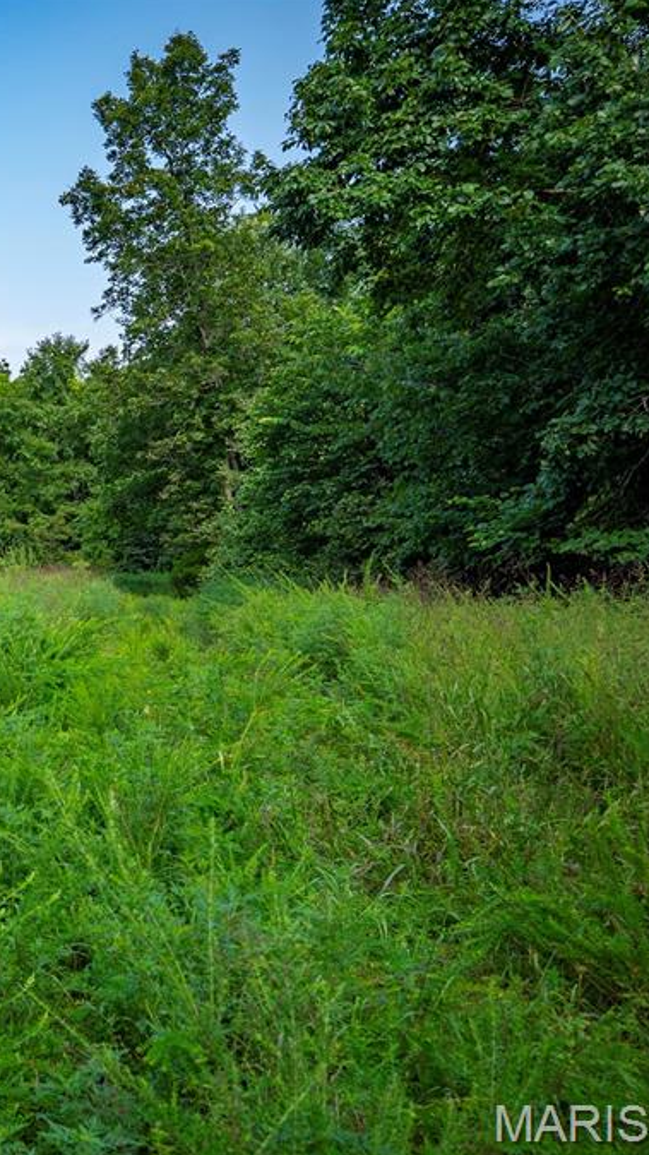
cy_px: 575
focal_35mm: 43
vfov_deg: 47.4
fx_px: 1316
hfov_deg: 24.1
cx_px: -211
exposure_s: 1/160
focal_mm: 27
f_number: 5
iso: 80
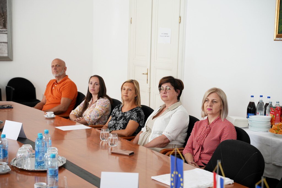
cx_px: 141
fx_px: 548
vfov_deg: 19.5
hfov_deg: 28.8
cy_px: 94
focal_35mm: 70
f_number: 4
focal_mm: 70
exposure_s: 1/160
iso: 320
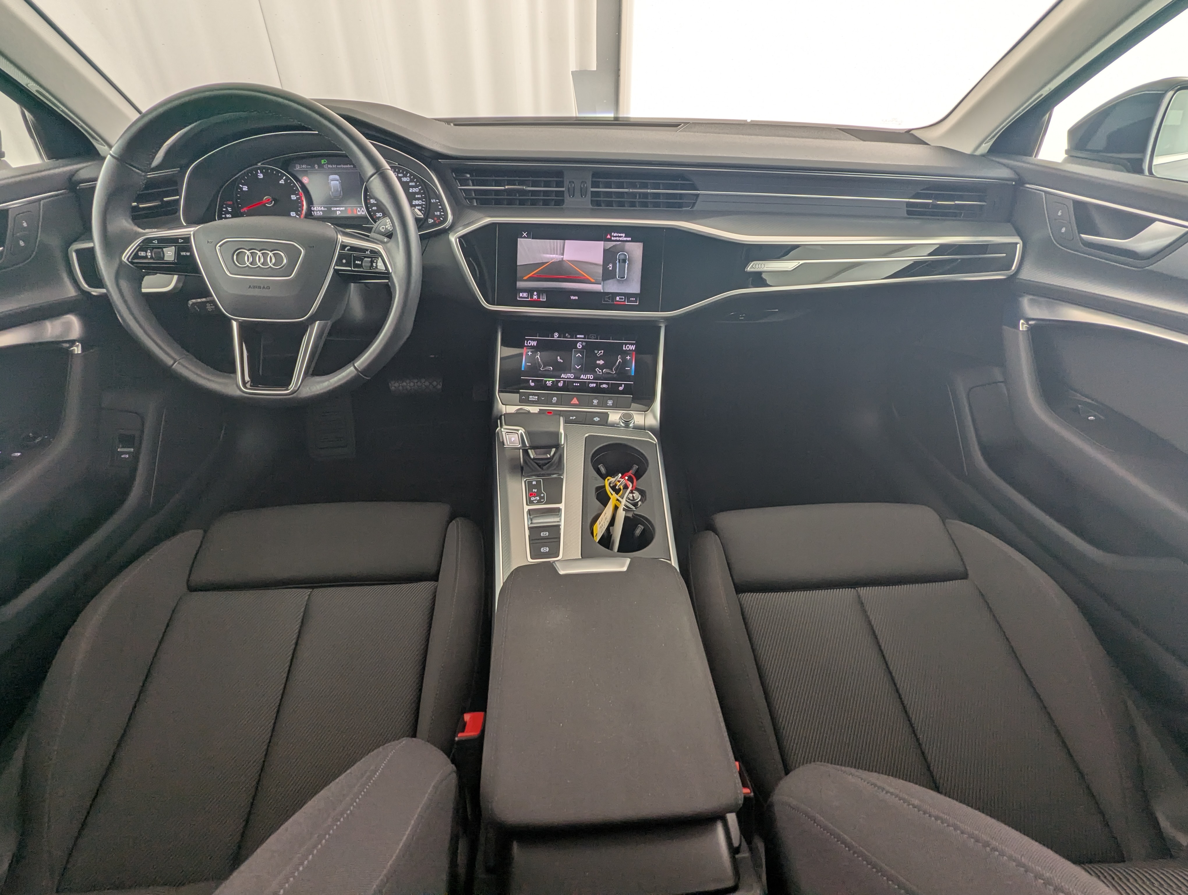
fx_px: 550
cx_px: 594
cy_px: 448
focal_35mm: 16
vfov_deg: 78.2
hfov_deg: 94.4
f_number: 2.2
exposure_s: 1/31.9
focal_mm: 2.35
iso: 45
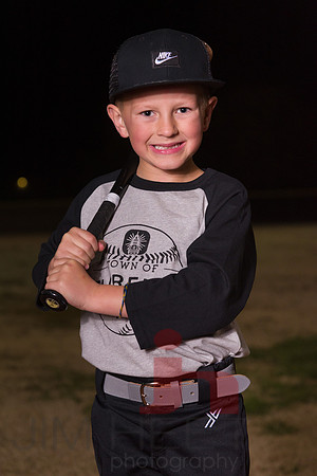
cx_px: 158
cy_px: 238
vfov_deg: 19.5
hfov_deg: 13.0
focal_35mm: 105
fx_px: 1387
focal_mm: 105
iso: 2000
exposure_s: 1/500
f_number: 5.6
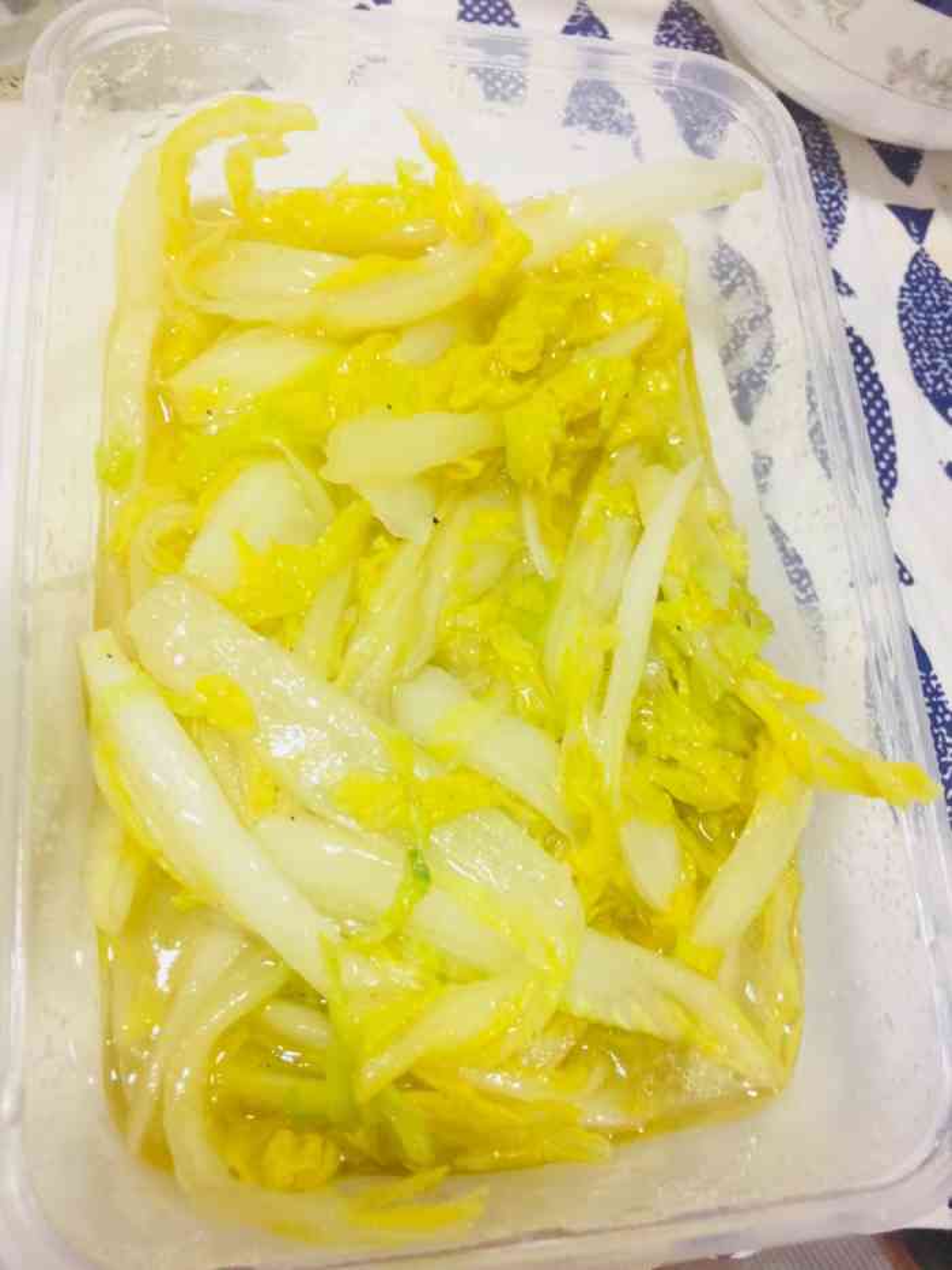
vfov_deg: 61.7
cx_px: 476
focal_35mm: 29
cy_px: 635
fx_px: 1063
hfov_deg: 48.2
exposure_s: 1/17
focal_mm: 4.15
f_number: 2.2
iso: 50
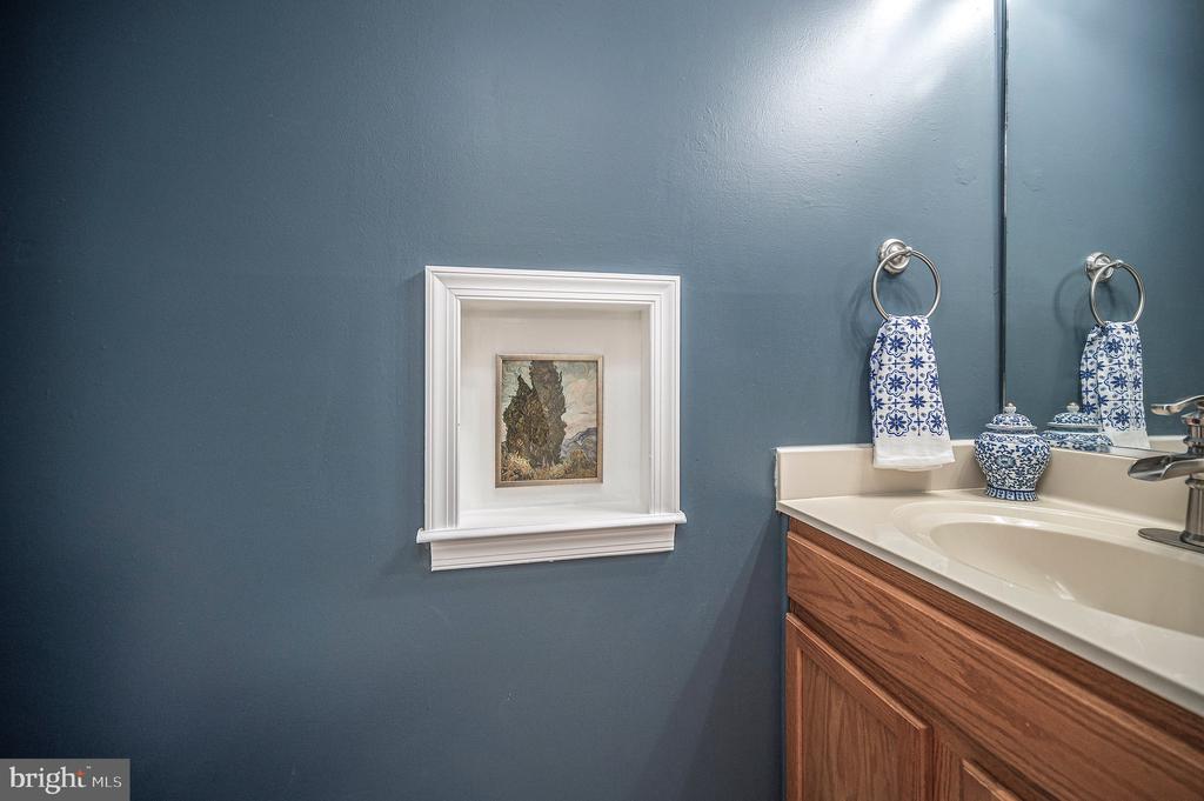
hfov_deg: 104.3
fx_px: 468
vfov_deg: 81.1
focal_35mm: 14
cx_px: 602
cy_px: 400
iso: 640
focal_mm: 14
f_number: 4
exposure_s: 1/60
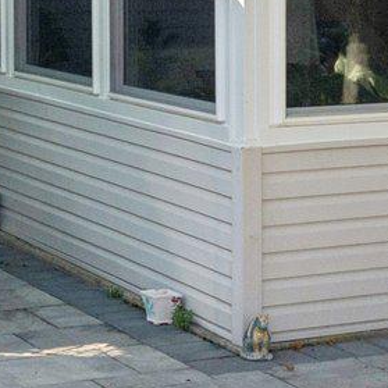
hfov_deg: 13.0
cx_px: 209
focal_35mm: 134
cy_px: -105
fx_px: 1701
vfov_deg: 12.6
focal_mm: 21.5
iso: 500
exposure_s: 1/1600
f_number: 8
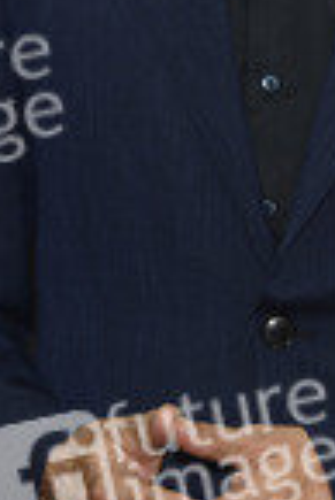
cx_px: 262
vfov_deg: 5.1
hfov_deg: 3.5
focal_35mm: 399
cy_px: -55
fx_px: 5556
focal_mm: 145
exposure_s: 1/400
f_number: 4
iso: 640
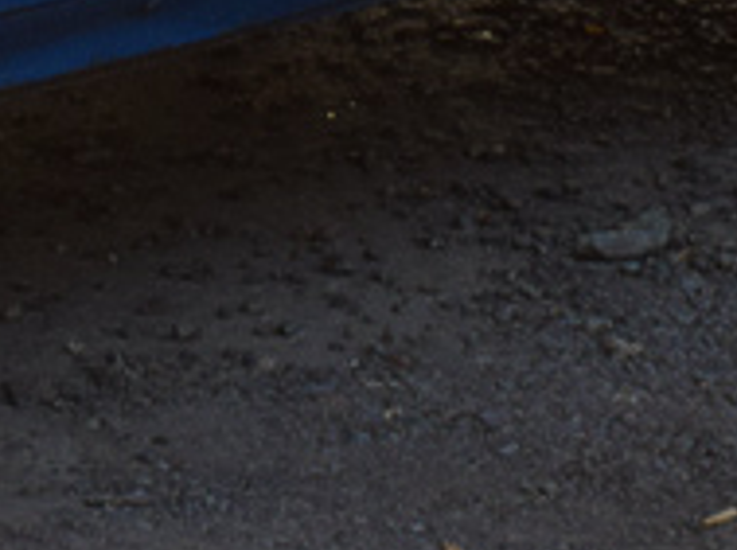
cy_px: -737
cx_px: -413
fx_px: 7799
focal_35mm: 367
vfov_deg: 4.0
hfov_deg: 5.4
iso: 200
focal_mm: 40
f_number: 6.3
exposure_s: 1/125
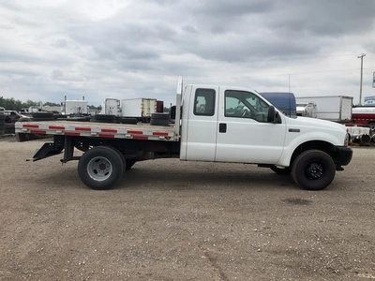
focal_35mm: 29
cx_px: 188
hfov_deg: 61.7
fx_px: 314
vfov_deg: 48.2
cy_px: 140
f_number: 1.8
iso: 25
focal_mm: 3
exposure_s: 1/1168
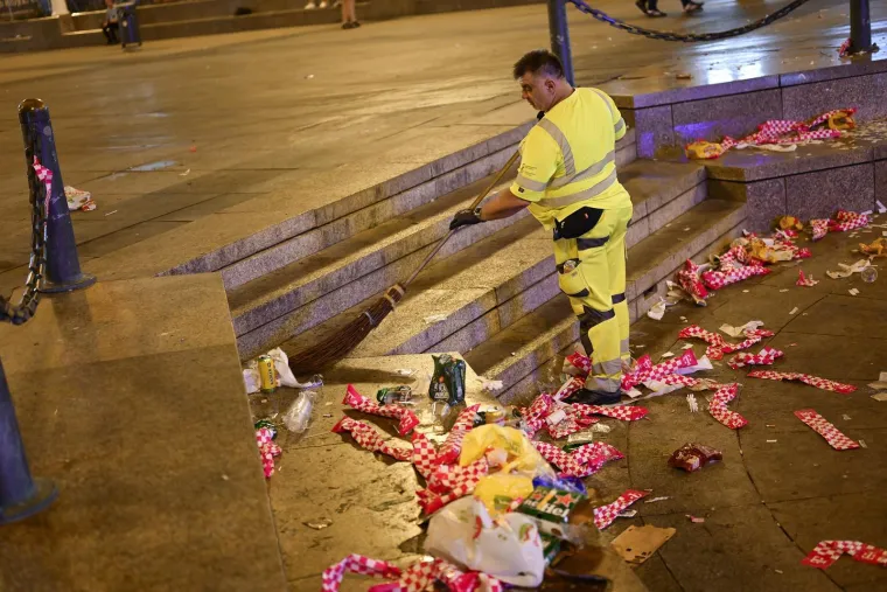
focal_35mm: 50
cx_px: 444
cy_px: 296
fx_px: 1232
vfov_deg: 27.0
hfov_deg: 39.6
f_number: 1.8
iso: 2000
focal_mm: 50
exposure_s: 1/100
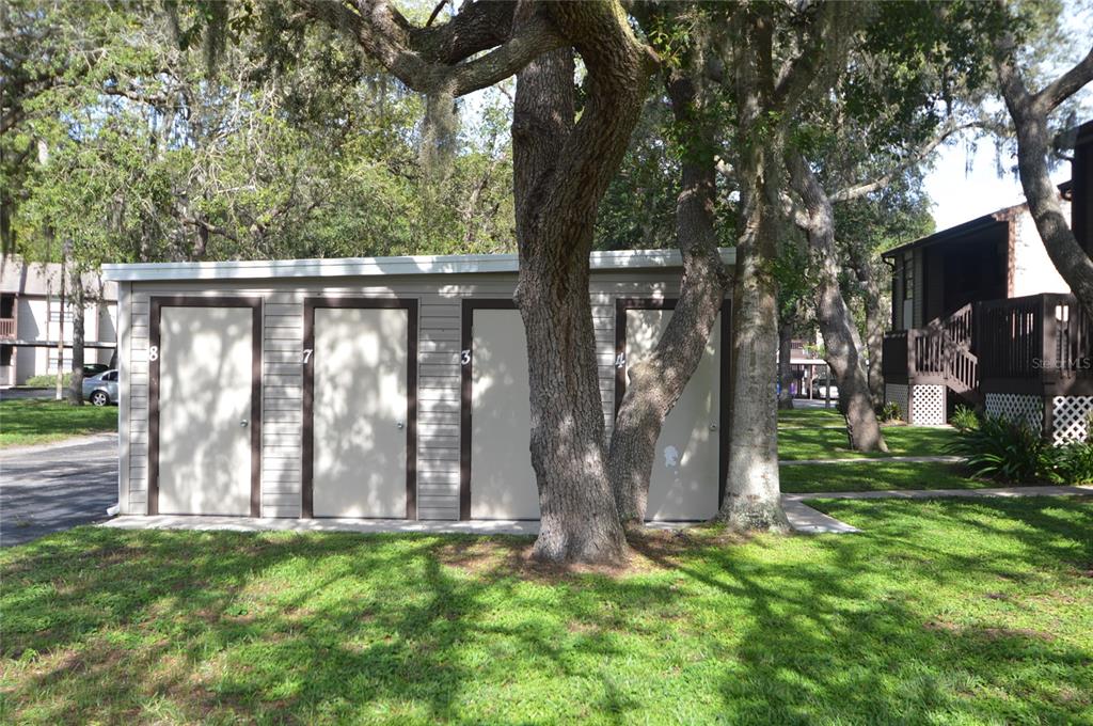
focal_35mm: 36
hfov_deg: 53.2
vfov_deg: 36.8
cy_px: 363
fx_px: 1092
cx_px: 546
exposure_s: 1/125
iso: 110
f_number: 5.6
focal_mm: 24
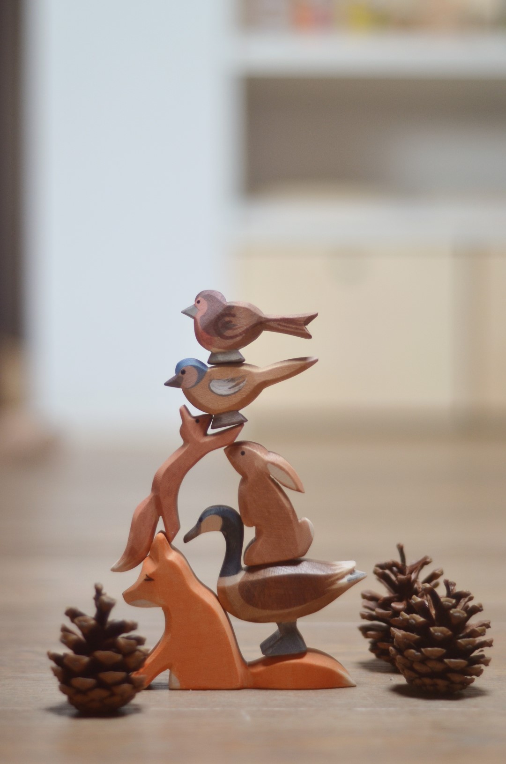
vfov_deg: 27.0
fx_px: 1589
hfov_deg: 18.1
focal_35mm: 75
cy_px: 382
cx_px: 253
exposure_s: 1/100
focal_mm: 50
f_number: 1.8
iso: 560
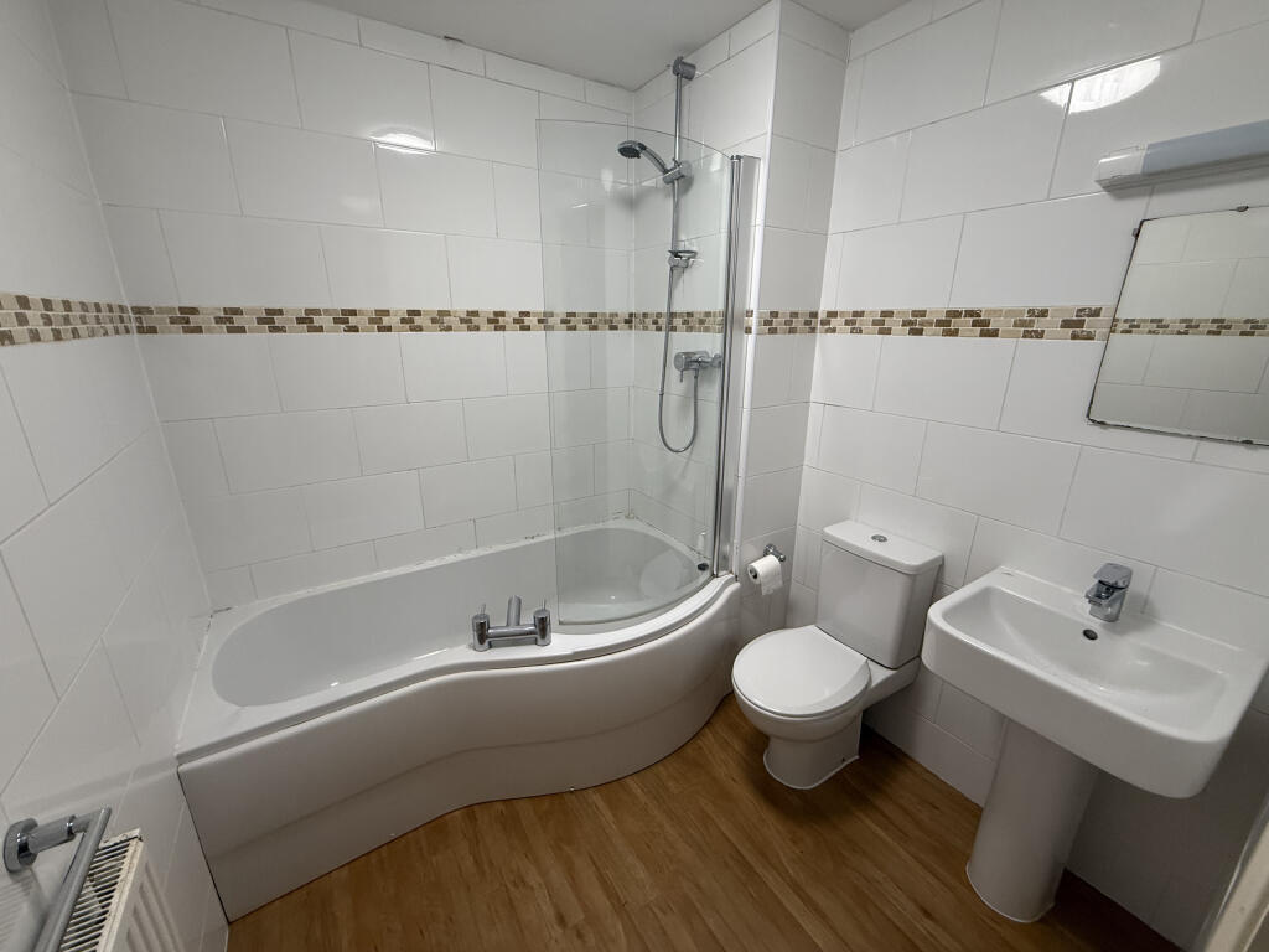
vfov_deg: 85.7
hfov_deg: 102.1
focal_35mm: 14
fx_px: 513
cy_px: 476
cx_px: 634
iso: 250
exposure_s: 1/100
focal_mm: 2.22
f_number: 2.2
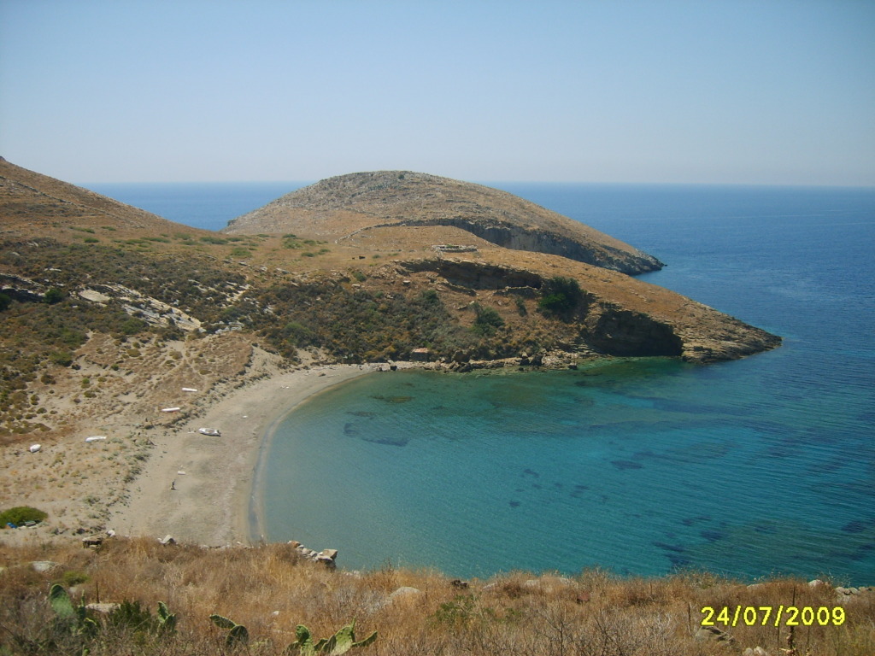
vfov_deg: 40.7
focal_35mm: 35
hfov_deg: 52.6
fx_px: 885
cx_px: 438
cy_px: 328
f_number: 7.1
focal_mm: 5.8
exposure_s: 1/180
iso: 50
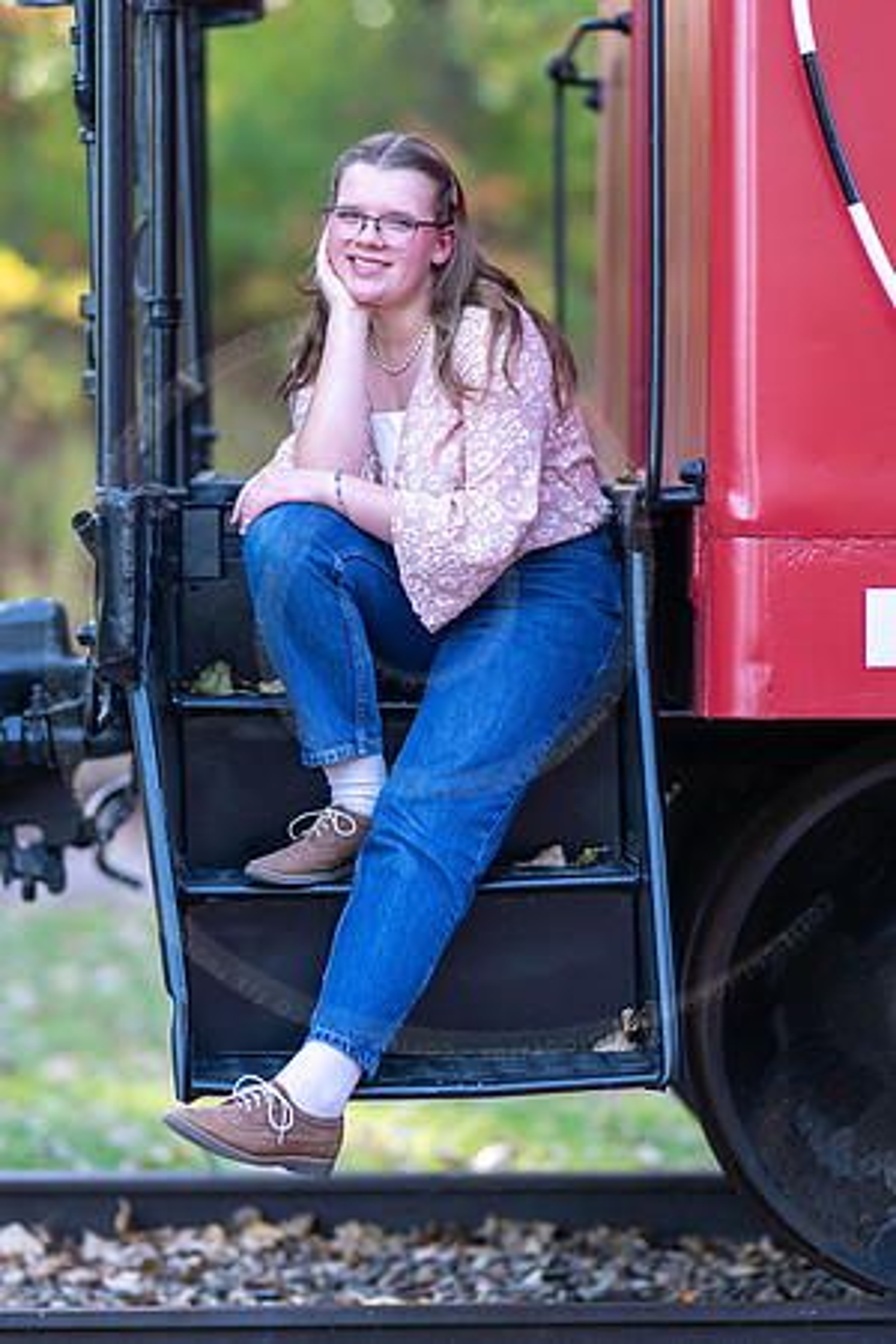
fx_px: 4741
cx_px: 448
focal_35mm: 127
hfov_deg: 10.8
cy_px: 672
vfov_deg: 16.1
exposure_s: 1/400
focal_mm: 85
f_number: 1.3
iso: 160
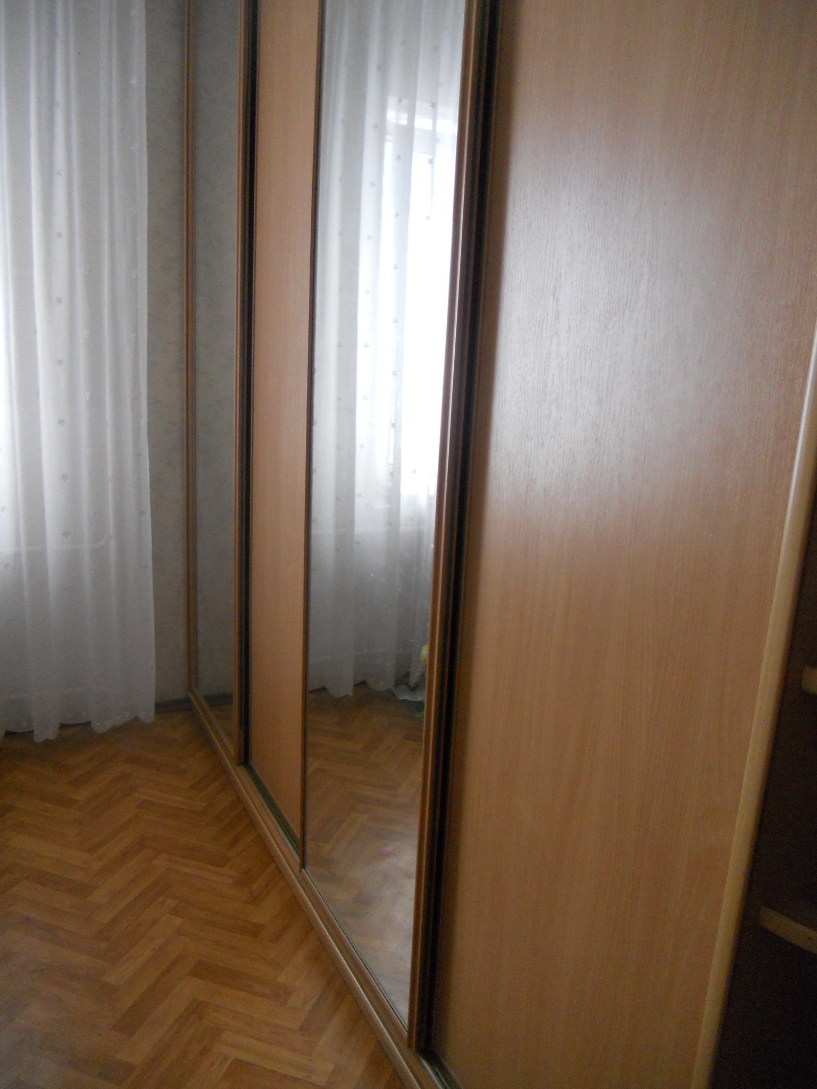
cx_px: 408
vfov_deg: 65.3
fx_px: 850
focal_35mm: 27
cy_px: 544
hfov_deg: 51.4
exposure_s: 1/80
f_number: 3.2
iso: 400
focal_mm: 4.9
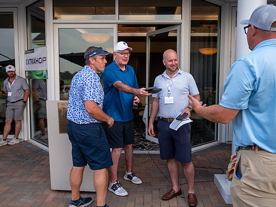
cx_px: 146
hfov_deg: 53.9
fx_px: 271
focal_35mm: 34
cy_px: 100
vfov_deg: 41.8
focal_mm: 28.5
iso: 500
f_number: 4
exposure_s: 1/500
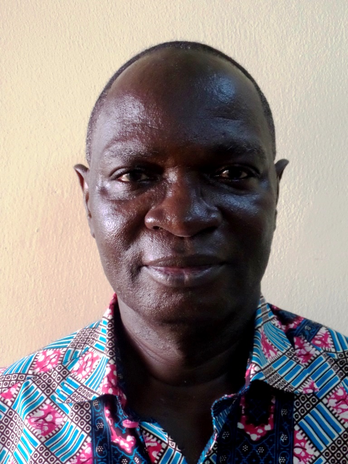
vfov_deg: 30.3
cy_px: 232
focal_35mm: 64
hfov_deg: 22.9
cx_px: 174
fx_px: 858
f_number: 3.6
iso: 800
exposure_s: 1/45
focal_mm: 11.4
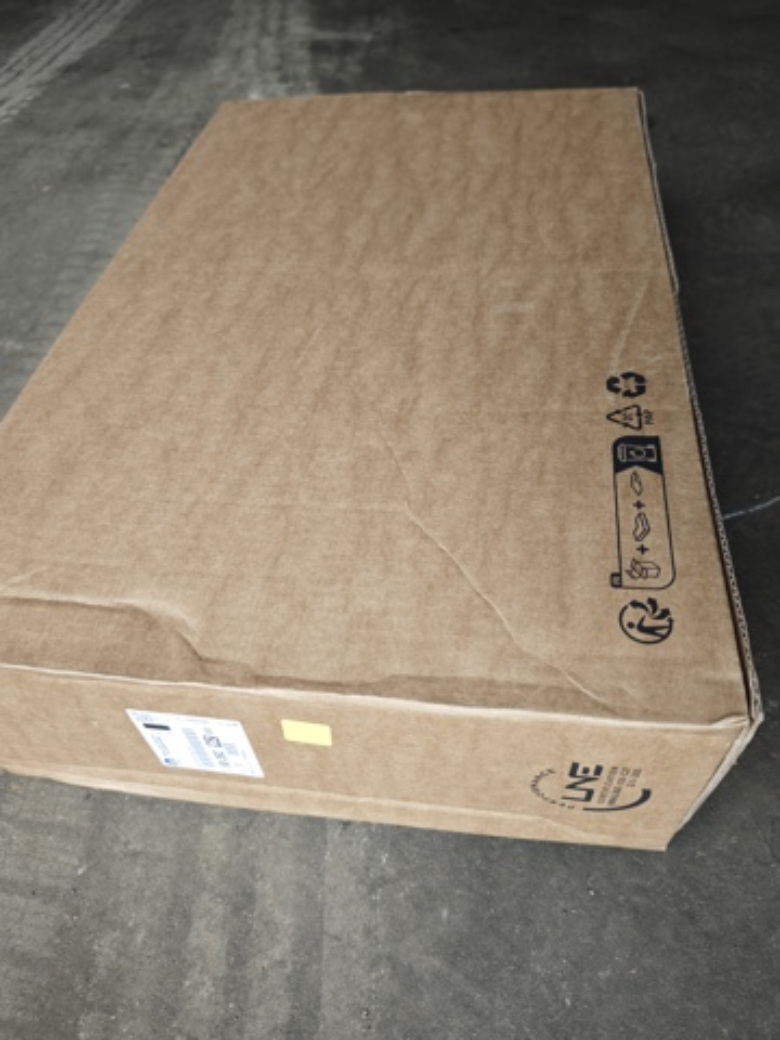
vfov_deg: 73.9
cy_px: 520
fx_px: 691
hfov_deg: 58.9
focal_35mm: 23
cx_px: 390
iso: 50
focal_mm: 6.55
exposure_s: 1/100
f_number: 1.6
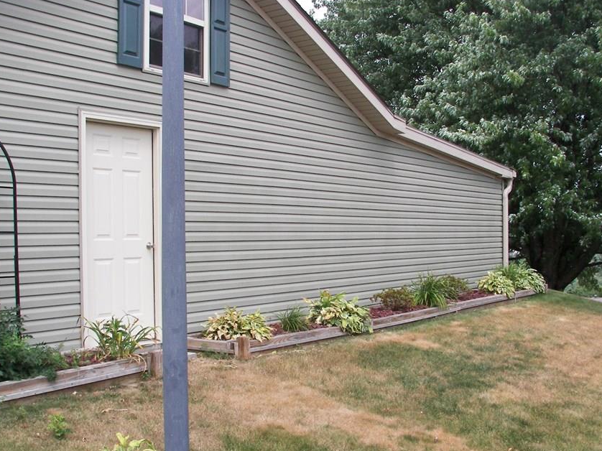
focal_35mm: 44
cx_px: 289
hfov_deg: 42.9
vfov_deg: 32.8
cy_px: 259
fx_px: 765
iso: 100
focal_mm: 6
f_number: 4
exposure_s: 1/640
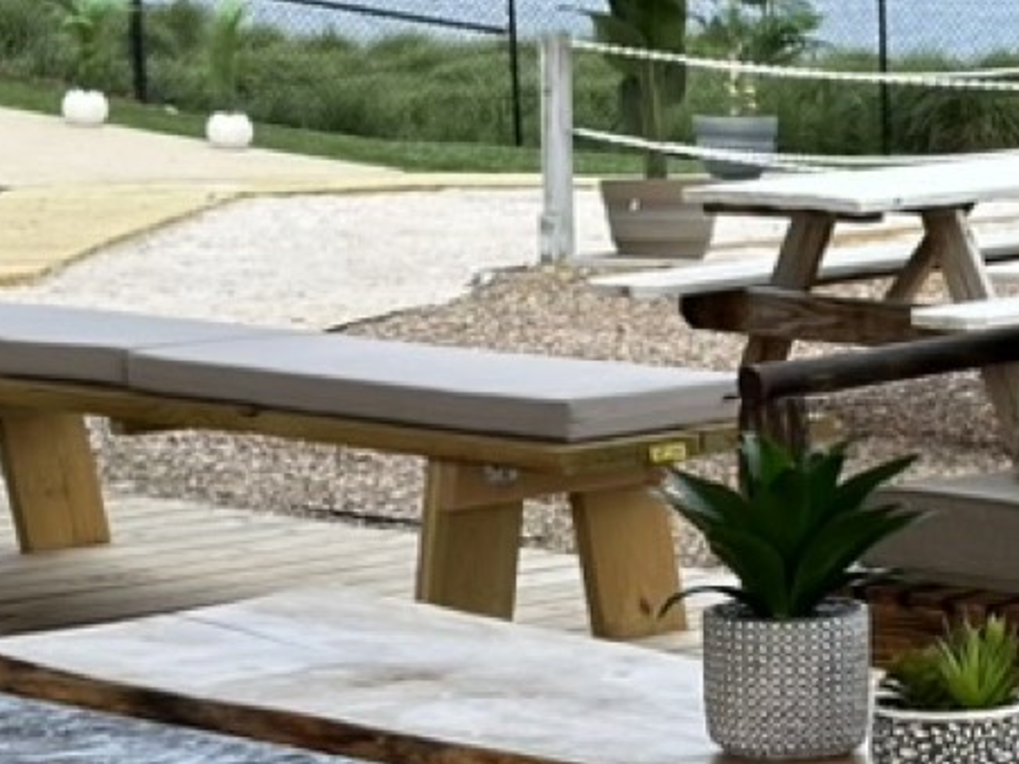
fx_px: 5004
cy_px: 811
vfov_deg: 8.7
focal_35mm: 170
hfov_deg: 11.4
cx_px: 1193
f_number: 1.78
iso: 80
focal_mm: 6.86
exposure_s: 1/1212
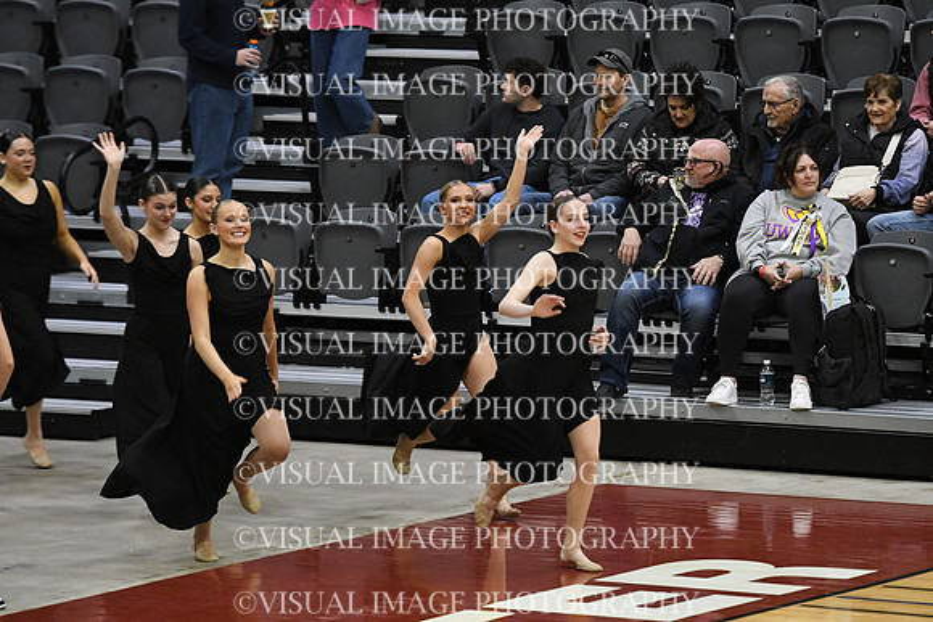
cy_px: 311
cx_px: 466
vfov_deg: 5.2
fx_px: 6791
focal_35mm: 262
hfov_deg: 7.9
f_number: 3.5
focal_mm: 175
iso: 4000
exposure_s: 1/400
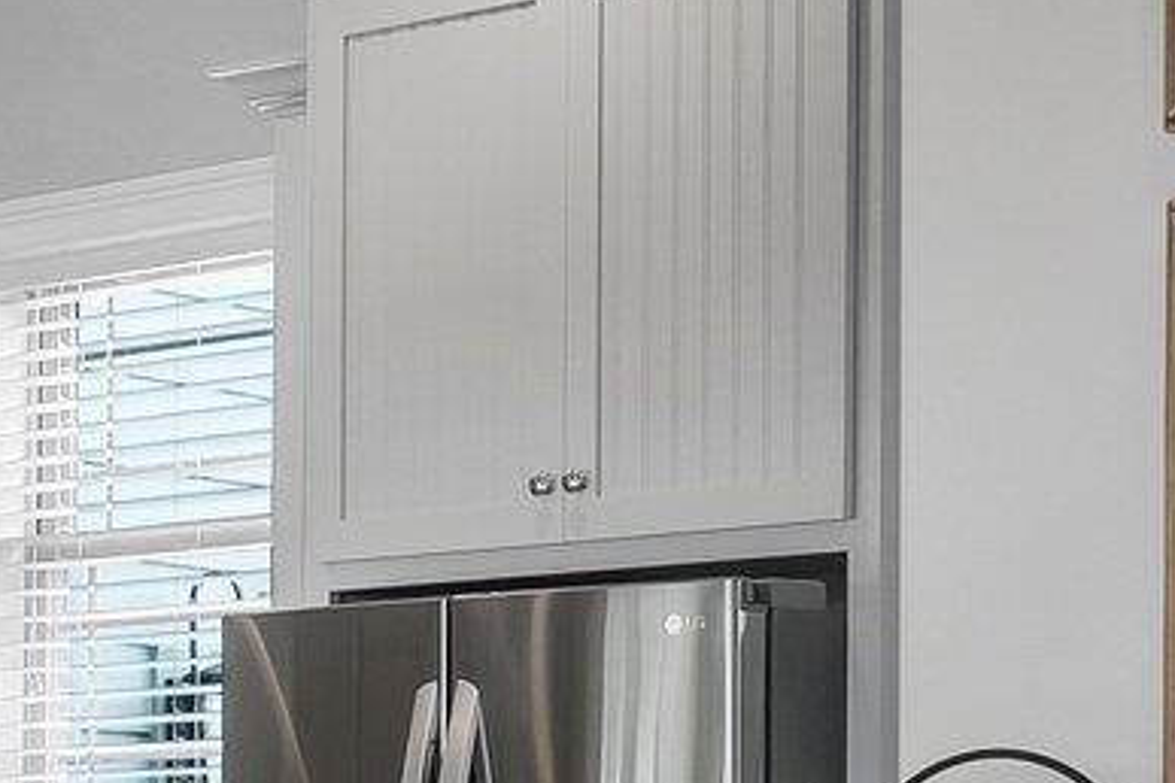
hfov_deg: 11.9
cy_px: 988
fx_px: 5352
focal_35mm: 164
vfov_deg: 8.3
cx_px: -656
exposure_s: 1/50
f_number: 8
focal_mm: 31
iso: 400
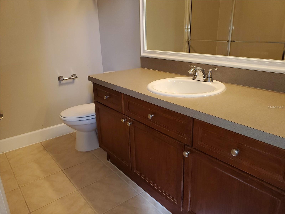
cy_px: 107
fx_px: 214
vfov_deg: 53.1
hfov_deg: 67.3
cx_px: 142
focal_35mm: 26
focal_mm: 4.3
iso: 125
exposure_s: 1/30
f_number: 2.4
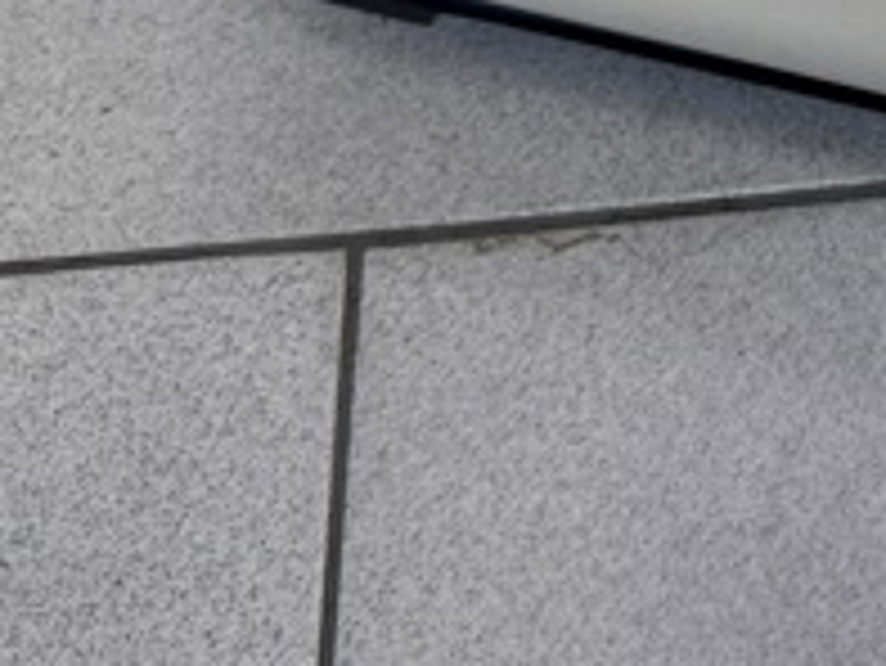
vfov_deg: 17.2
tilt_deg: -61.5
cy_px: -306
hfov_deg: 22.5
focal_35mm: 78
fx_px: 1998
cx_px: 1129
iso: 125
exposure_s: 1/100
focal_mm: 6.76
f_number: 1.78
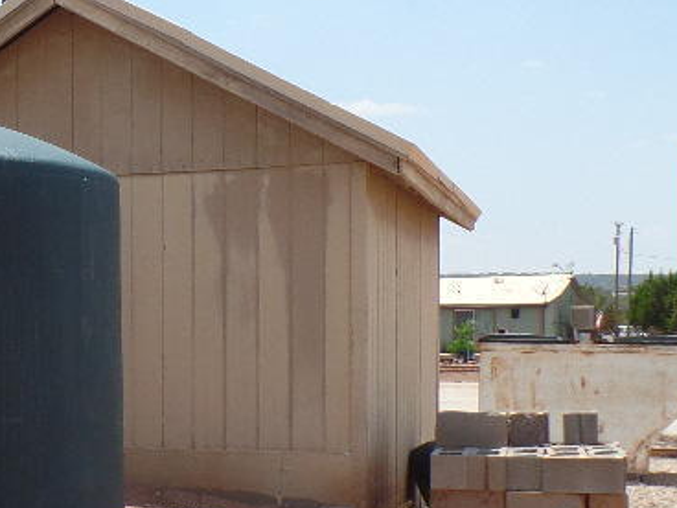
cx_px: 20
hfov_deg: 28.6
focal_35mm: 64
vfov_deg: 22.8
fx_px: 1252
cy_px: 368
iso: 100
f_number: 3.5
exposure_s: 1/1000
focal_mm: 4.1
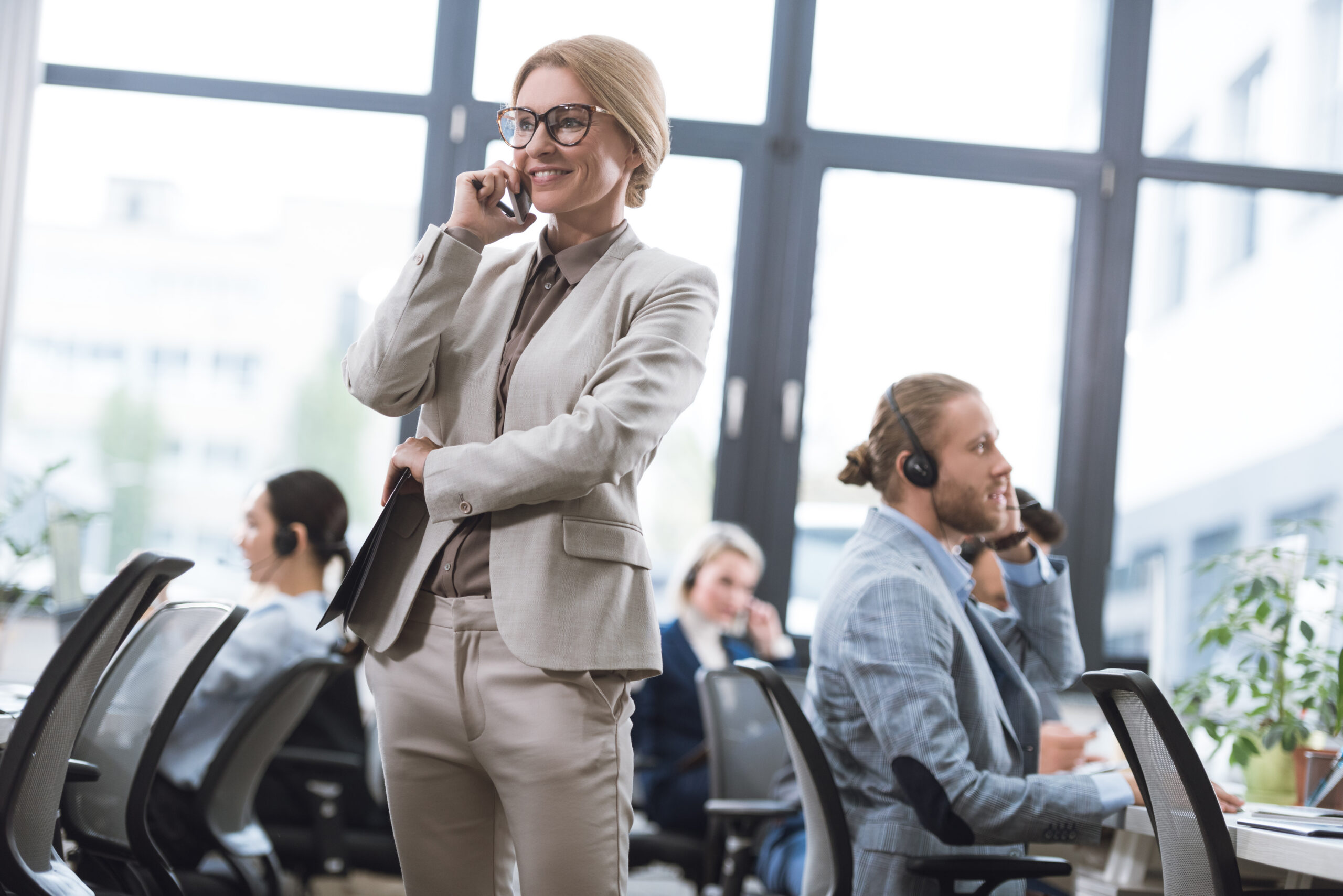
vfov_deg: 13.4
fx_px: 3806
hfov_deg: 20.0
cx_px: 672
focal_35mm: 102
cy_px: 448
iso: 500
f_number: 2.8
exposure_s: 1/200
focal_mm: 102
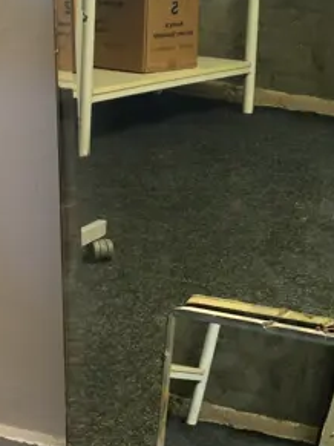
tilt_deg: -18.3
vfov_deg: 19.1
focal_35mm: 102
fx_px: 1313
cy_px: 86
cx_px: 450
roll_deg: -0.6
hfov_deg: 13.9
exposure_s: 1/17
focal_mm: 4.15
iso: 64
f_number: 2.2
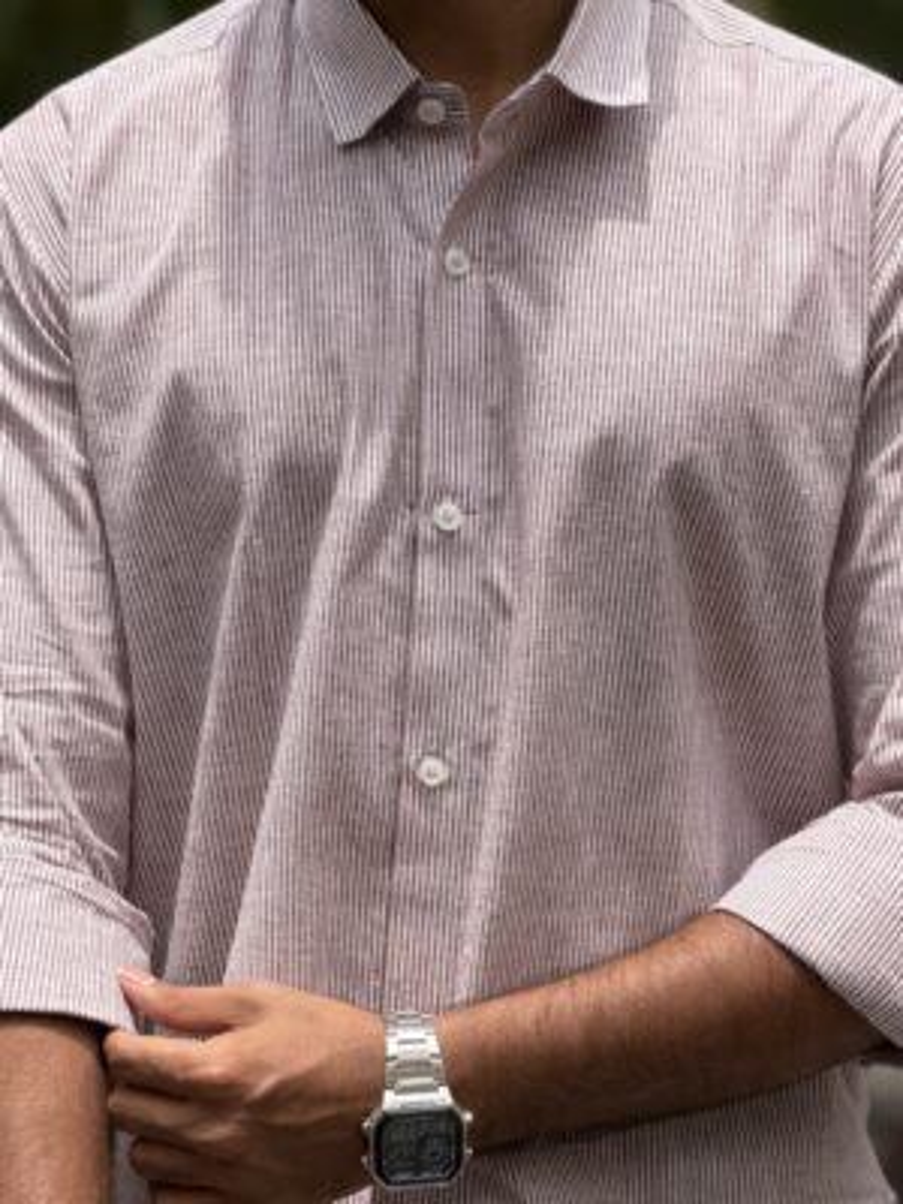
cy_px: 602
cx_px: 452
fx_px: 3478
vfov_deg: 19.6
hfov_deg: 14.8
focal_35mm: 100
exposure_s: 1/638
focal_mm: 16.89
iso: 32
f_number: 2.8
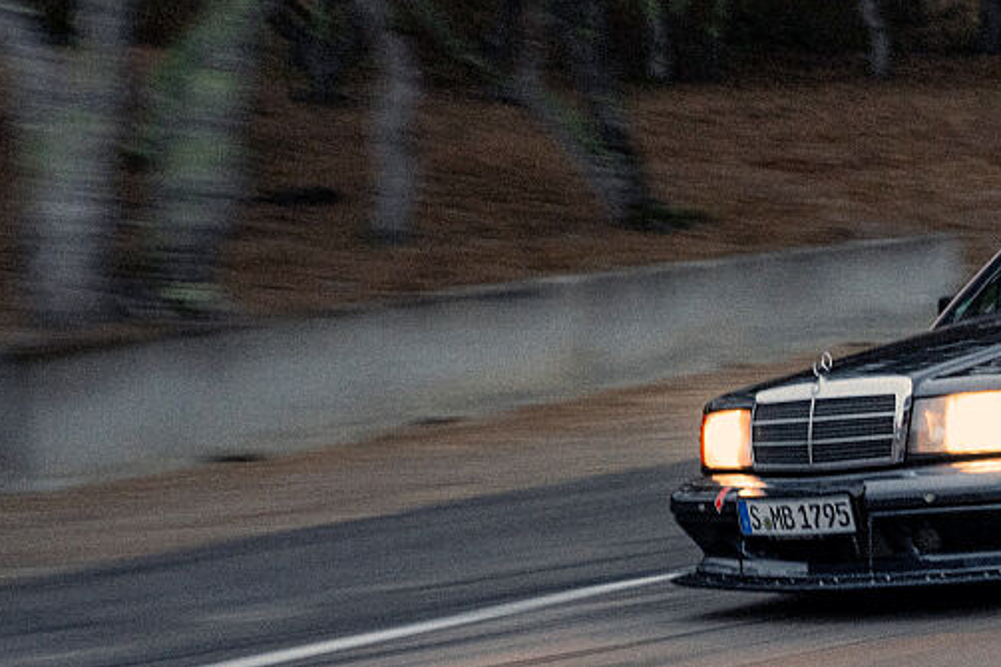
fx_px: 2083
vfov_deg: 18.2
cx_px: 1118
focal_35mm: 75
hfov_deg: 25.0
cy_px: 378
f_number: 2.8
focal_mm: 31.4
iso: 1600
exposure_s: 1/40
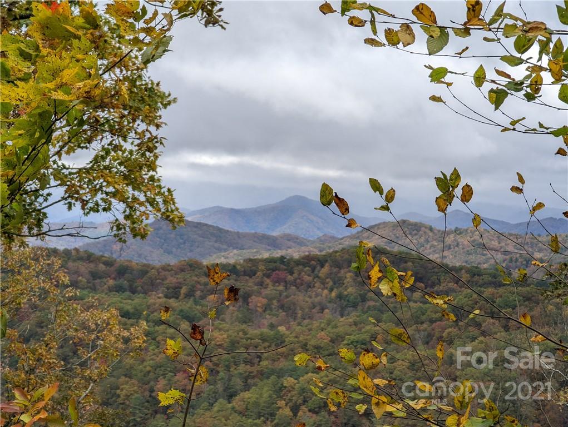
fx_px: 1708
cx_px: 284
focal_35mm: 104
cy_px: 214
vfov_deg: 14.3
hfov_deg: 18.9
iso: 32
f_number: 3.5
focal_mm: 19
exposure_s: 1/280
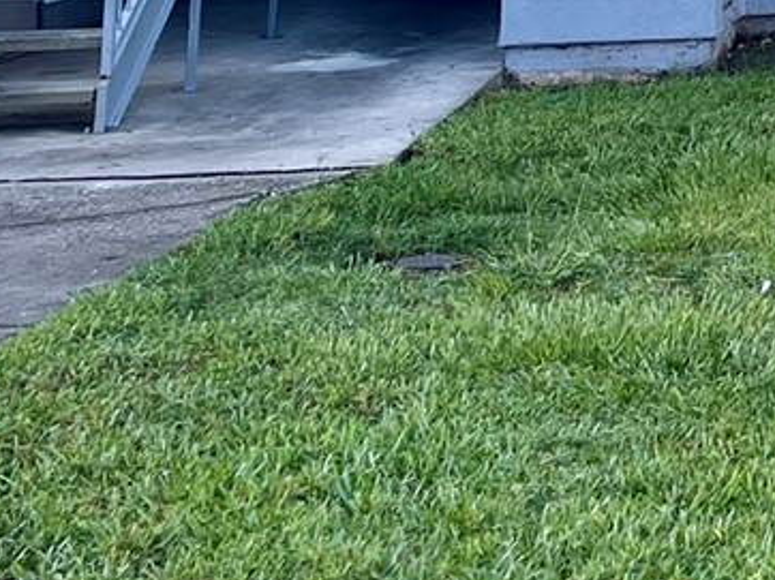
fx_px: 2573
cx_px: 1447
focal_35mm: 115
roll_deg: +0.5
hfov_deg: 14.7
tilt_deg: +7.6
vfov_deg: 11.4
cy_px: -638
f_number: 1.6
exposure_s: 1/578
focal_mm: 5.1
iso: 50
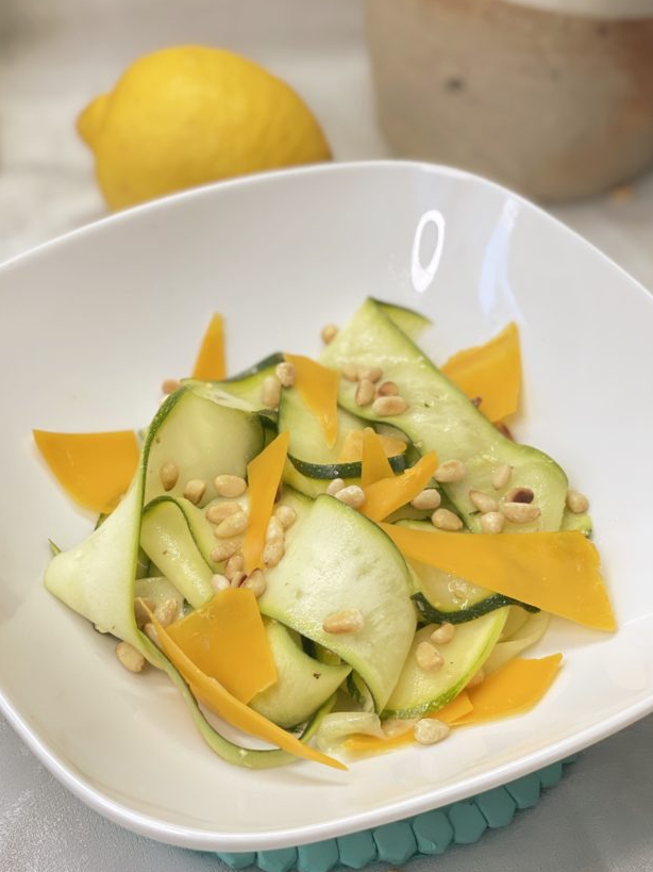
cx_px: 252
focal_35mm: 65
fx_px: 1635
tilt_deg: -42.2
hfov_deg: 22.5
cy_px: 449
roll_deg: -0.2
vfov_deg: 29.8
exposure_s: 1/100
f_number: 2
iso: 160
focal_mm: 6
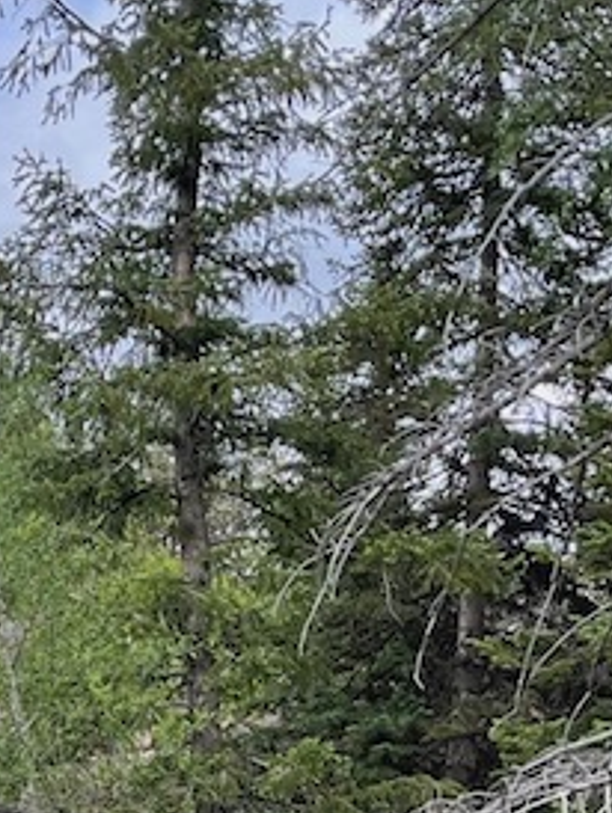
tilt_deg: +0.5
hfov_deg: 14.2
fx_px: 2283
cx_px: -330
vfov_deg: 17.9
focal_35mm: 97
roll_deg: +2.9
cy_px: 1240
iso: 50
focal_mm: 5.1
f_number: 1.6
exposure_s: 1/615
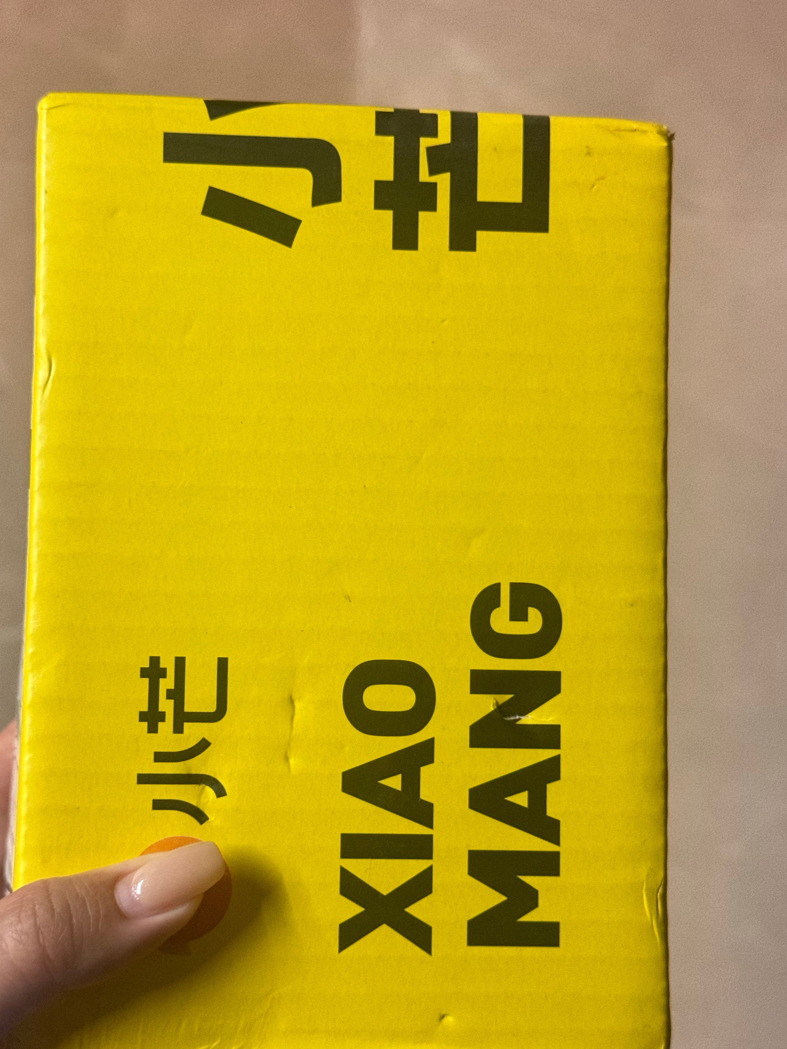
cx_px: 373
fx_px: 1667
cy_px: 544
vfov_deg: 34.9
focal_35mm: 55
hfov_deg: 26.6
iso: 250
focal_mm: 6.76
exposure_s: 1/57
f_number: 1.78
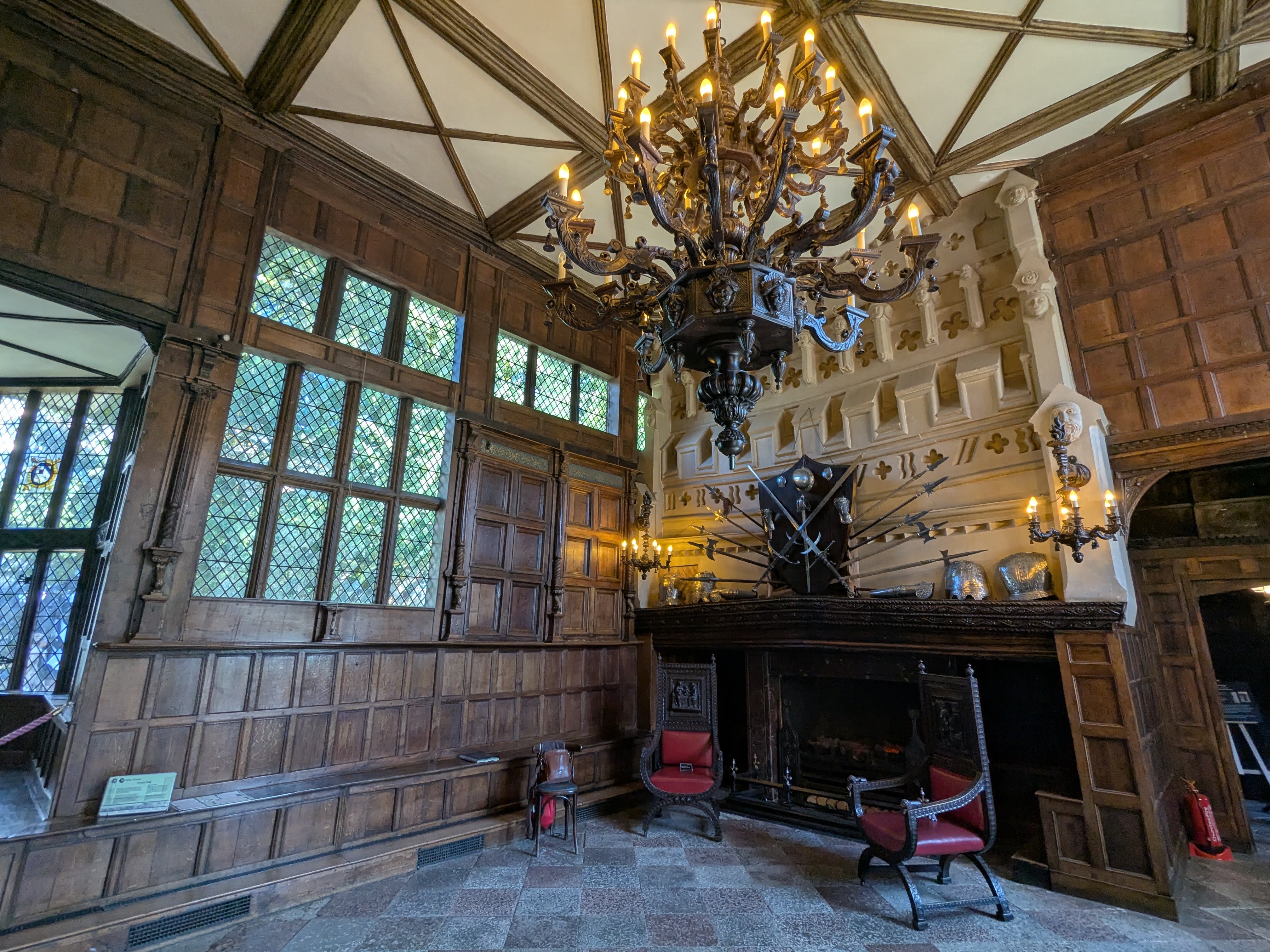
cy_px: 476
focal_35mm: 16
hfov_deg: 94.5
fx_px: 587
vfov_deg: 78.1
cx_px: 635
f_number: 2.2
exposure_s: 1/33.3
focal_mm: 2.35
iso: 76
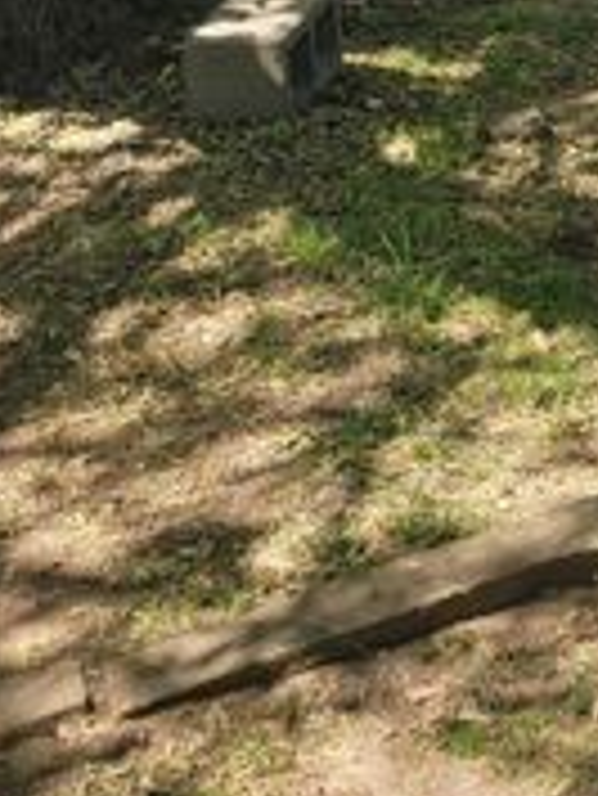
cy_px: -304
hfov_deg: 13.7
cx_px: 1034
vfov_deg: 18.3
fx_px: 2255
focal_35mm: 98
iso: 40
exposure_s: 1/984
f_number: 1.8
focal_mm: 5.4
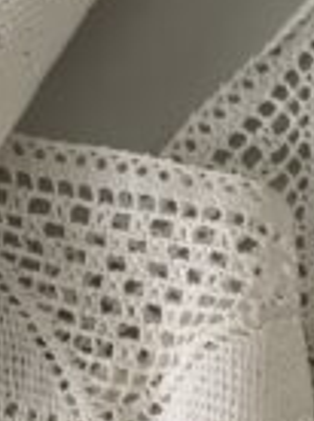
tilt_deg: -81.2
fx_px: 1201
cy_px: 438
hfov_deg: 14.8
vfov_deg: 19.2
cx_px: 229
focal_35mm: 99
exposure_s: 1/60
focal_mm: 4.25
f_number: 1.8
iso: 200
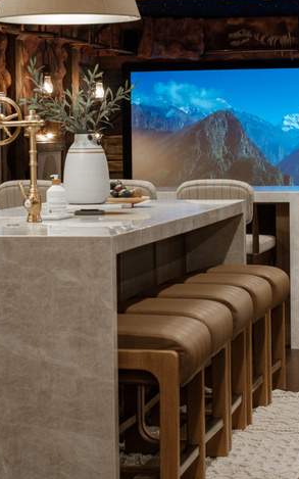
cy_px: 143
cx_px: 86
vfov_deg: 17.6
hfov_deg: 11.1
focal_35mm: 118
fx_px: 1539
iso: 400
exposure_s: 1/10
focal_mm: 35
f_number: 5.6
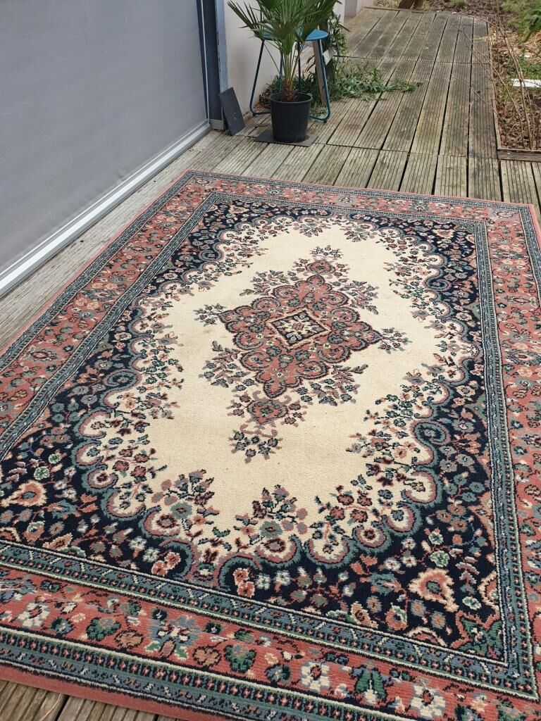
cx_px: 270
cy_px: 360
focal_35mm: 26
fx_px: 542
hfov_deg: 53.1
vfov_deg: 67.3
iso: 64
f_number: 2.4
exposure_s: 1/120
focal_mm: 4.3
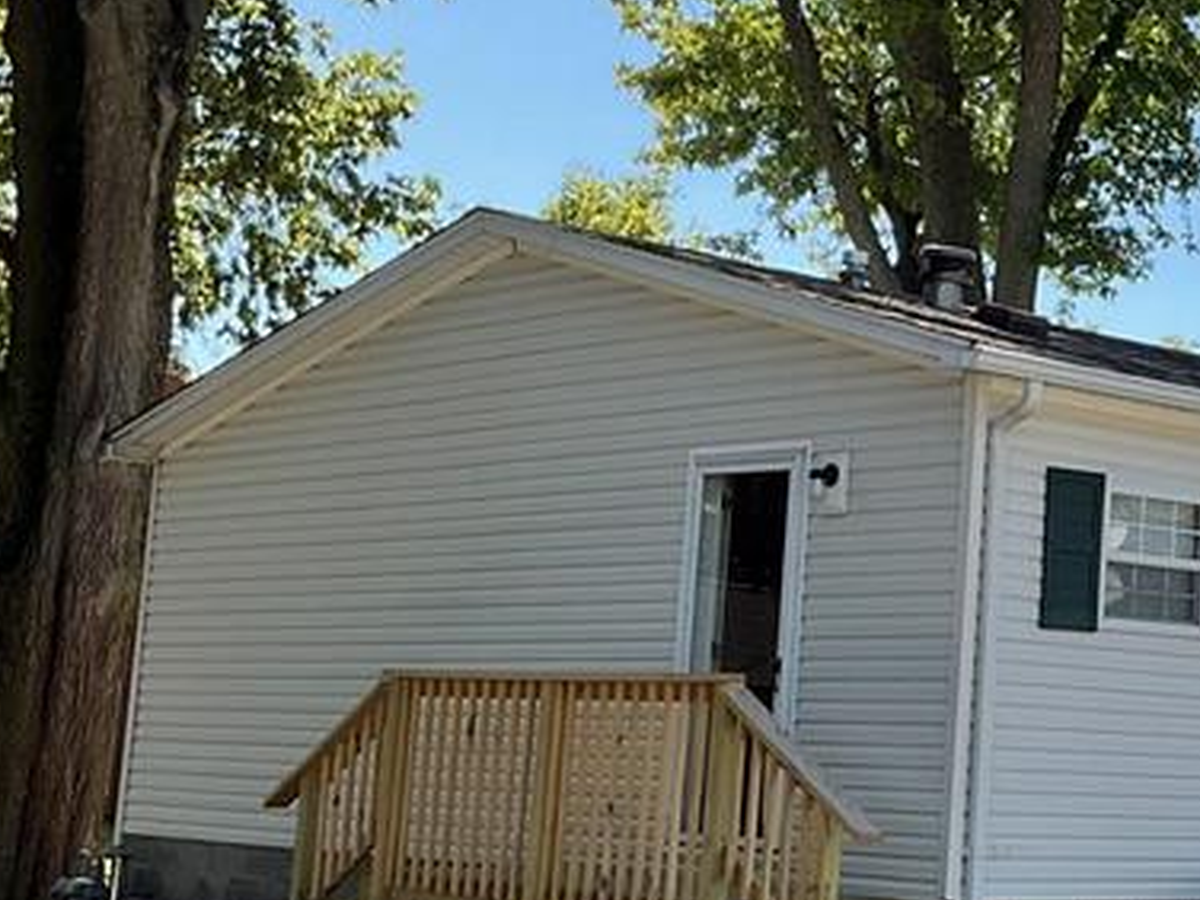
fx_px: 2739
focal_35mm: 79
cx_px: 1328
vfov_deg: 18.6
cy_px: 335
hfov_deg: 23.2
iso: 16
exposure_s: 1/898
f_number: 1.8
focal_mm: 3
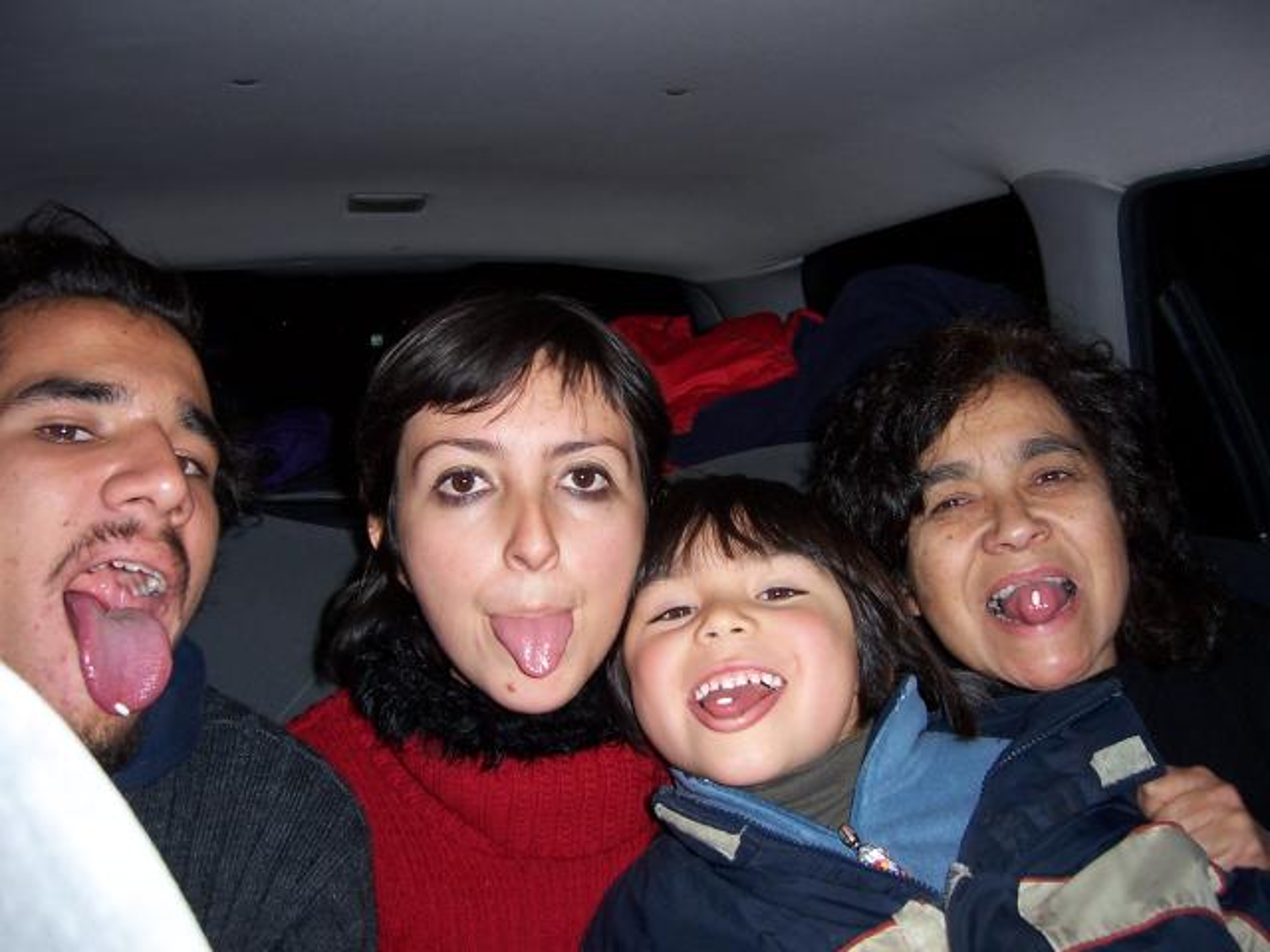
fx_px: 1321
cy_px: 476
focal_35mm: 36
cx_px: 635
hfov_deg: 51.4
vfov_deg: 39.7
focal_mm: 6
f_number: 3
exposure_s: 1/60
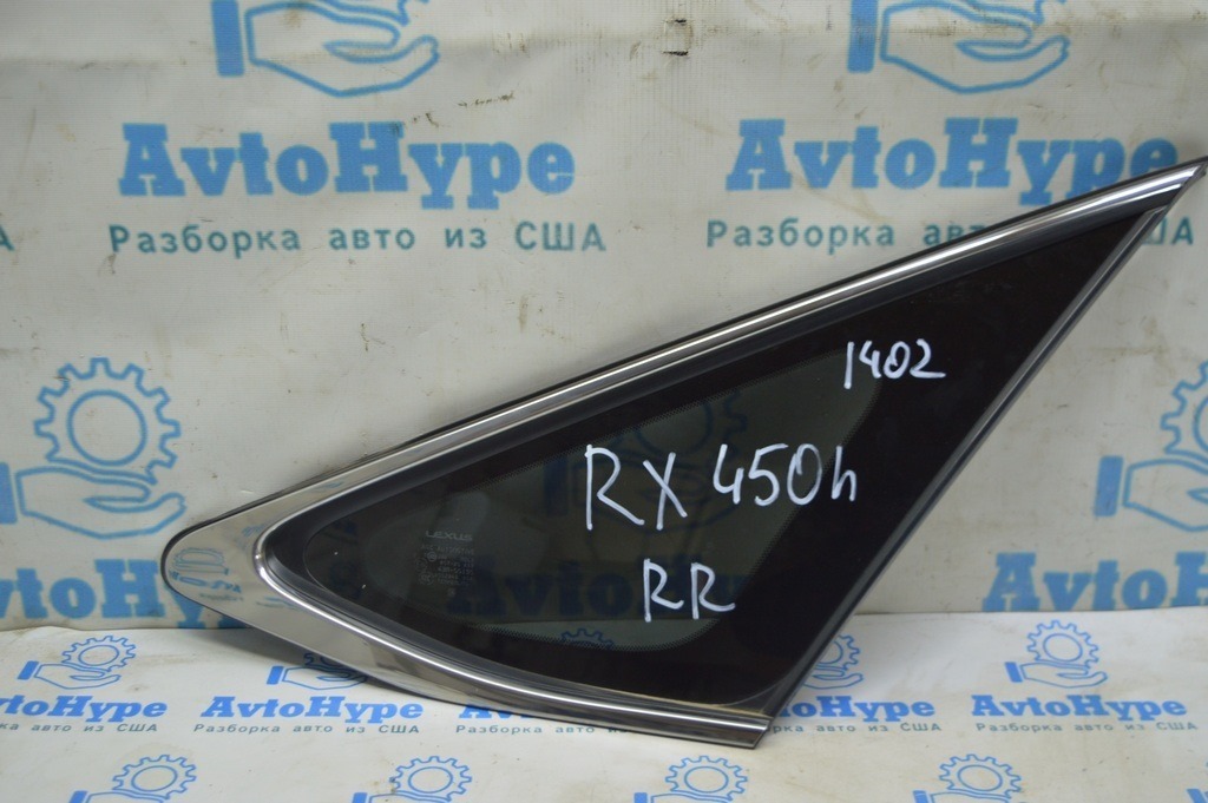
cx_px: 604
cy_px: 402
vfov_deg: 29.8
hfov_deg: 43.6
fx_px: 1509
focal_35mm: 45
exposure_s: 1/40
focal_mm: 30
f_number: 4.2
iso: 400
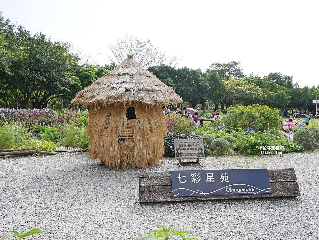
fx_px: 258
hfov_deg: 63.4
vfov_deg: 49.8
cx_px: 160
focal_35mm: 28
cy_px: 120
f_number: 4
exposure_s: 1/1000
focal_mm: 14
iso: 200
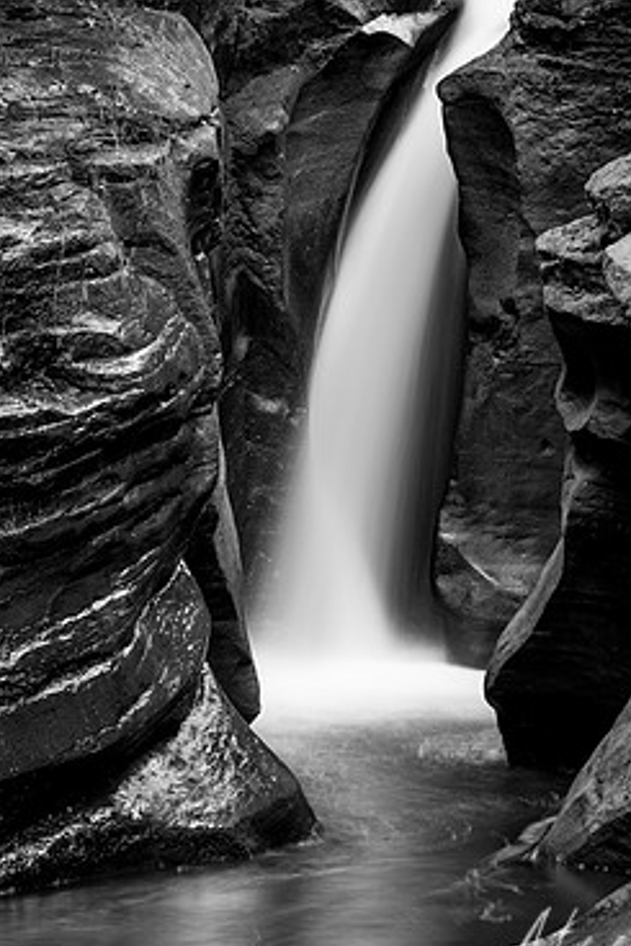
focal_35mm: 190
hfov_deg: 7.2
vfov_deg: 10.8
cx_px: 325
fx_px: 4990
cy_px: 420
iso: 64
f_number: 16
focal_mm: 155
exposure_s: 3
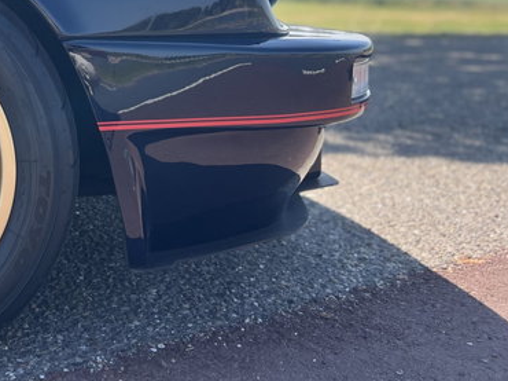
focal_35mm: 54
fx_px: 792
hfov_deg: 32.6
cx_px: -5
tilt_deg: -5.5
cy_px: 52
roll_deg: +1.7
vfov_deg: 26.3
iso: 50
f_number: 1.5
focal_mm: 5.7
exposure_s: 1/1431
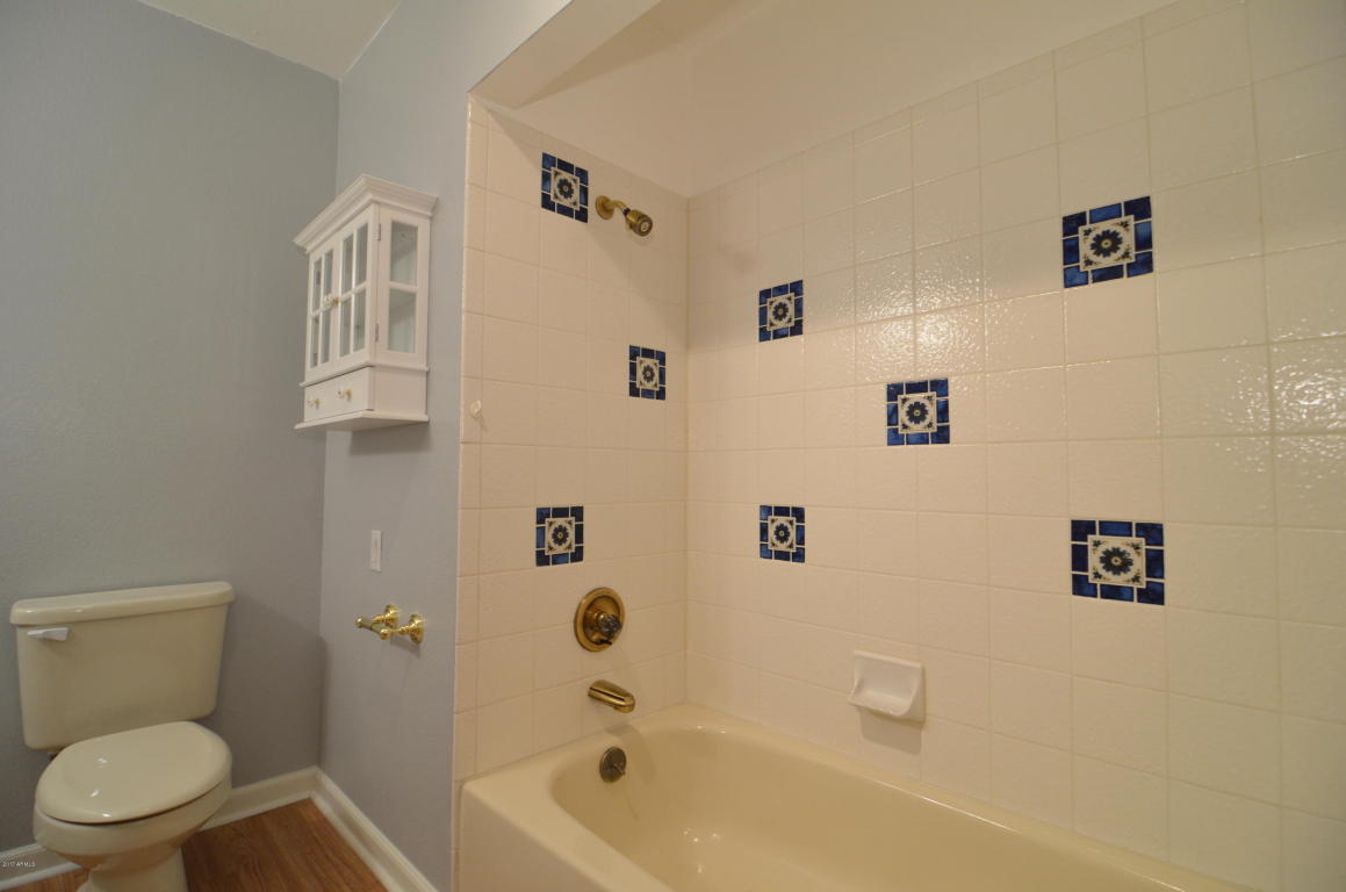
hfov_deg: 95.1
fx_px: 616
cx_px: 673
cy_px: 446
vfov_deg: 71.8
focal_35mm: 16
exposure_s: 1/60
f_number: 4
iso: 640
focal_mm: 11
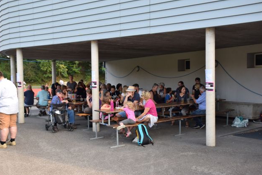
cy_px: 87
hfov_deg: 51.9
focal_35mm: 37
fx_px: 269
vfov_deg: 36.0
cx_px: 130
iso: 400
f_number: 7.1
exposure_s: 1/200
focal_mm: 24
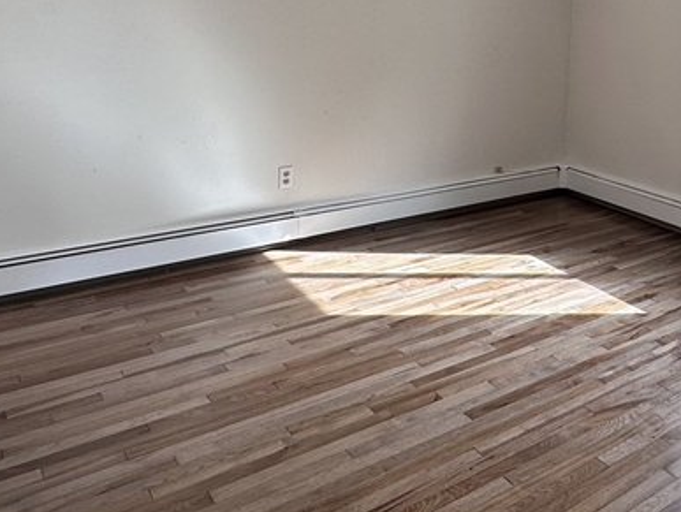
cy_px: 51
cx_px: 598
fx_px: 729
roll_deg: -3.1
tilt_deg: -3.8
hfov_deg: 45.9
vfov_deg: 36.3
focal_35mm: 37
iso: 40
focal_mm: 2.22
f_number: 2.2
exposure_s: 1/136
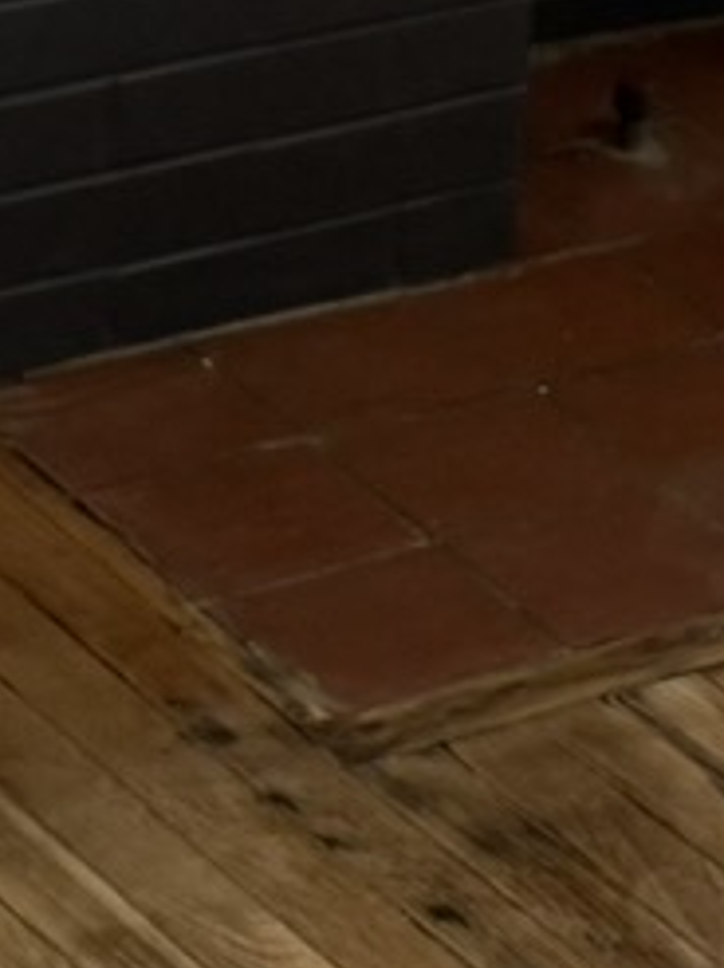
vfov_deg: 9.1
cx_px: 1881
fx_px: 5587
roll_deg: -5.5
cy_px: -1153
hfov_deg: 6.9
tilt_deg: -6.3
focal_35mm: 200
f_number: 1.78
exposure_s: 1/223
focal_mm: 6.76
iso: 160
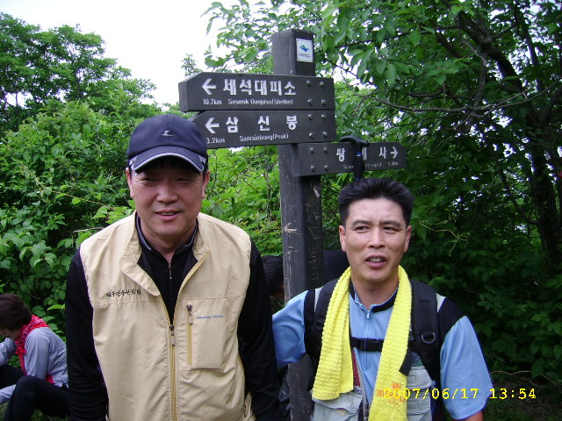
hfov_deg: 52.6
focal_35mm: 35
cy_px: 210
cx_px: 281
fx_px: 568
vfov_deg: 40.7
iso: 50
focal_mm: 5.95
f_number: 2.8
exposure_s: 1/297
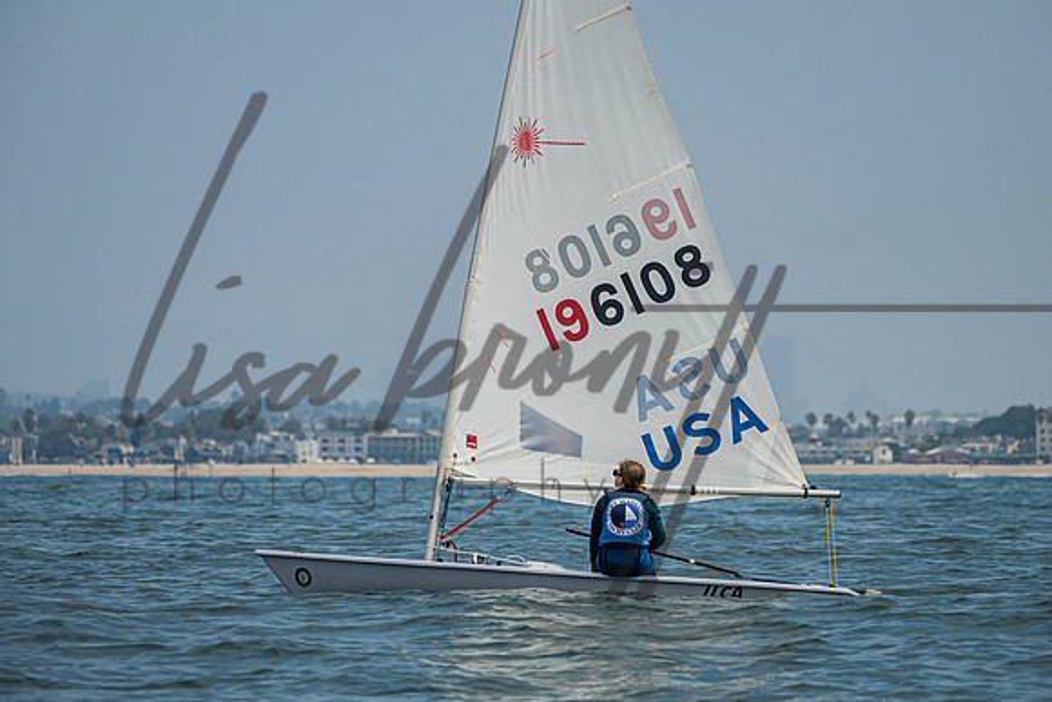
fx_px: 6491
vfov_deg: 6.2
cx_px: 547
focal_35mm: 222
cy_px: 339
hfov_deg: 9.3
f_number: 4.8
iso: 320
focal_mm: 170
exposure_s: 1/2500
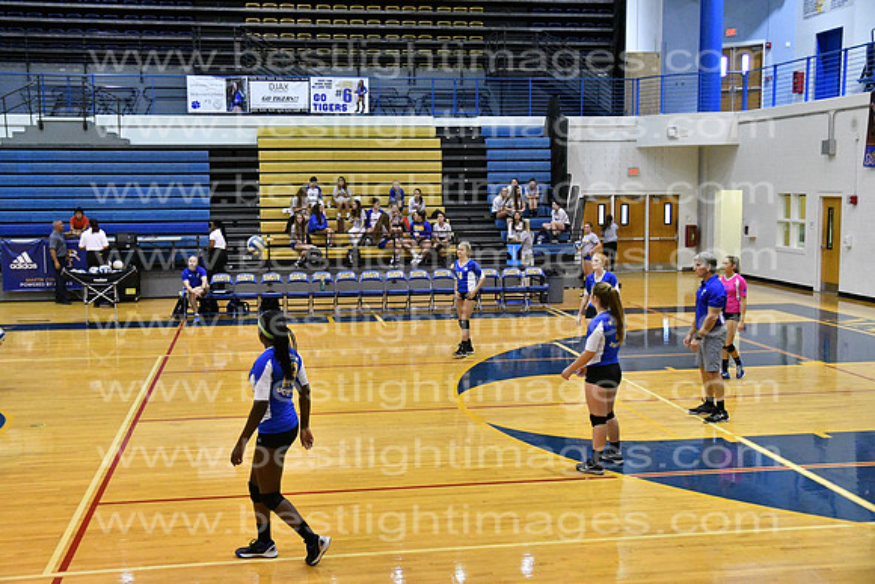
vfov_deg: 30.9
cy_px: 292
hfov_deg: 45.0
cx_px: 438
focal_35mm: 44
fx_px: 1057
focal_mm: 29
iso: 8000
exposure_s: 1/640
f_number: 3.5
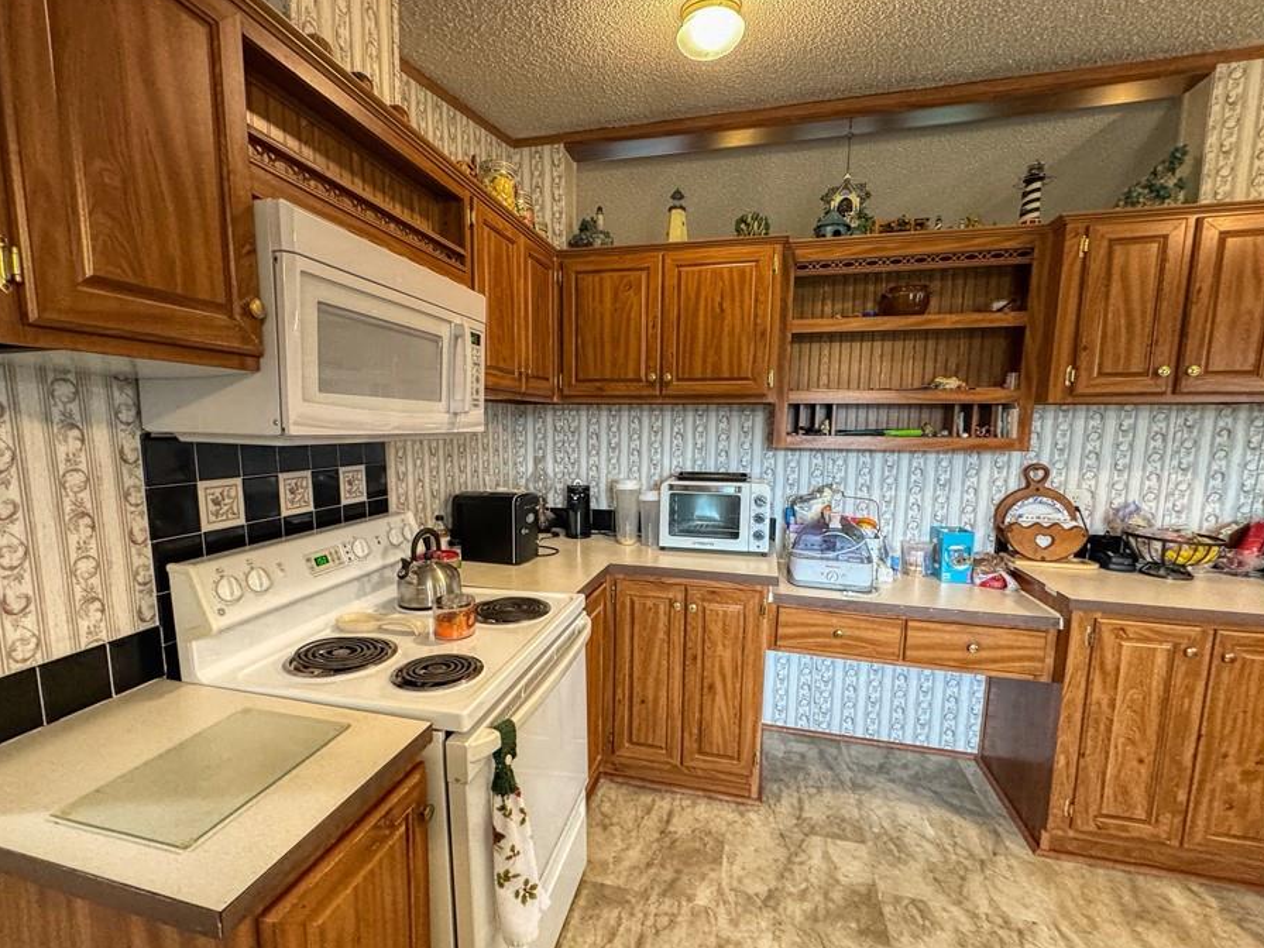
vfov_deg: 78.0
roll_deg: -0.5
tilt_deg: -7.5
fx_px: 584
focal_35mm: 16
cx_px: 605
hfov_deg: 94.4
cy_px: 501
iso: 500
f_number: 2.2
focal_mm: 2.2
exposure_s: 1/60
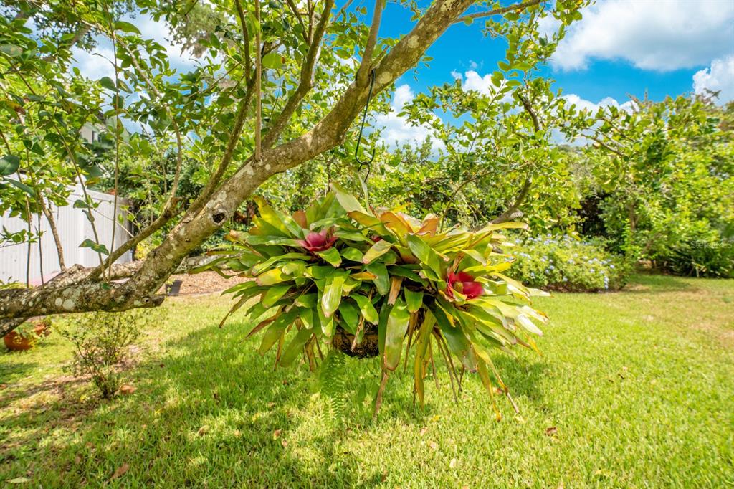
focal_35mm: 18
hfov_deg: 90.0
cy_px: 244
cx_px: 367
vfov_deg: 67.3
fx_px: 367
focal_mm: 18
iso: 100
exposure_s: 1/125
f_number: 8
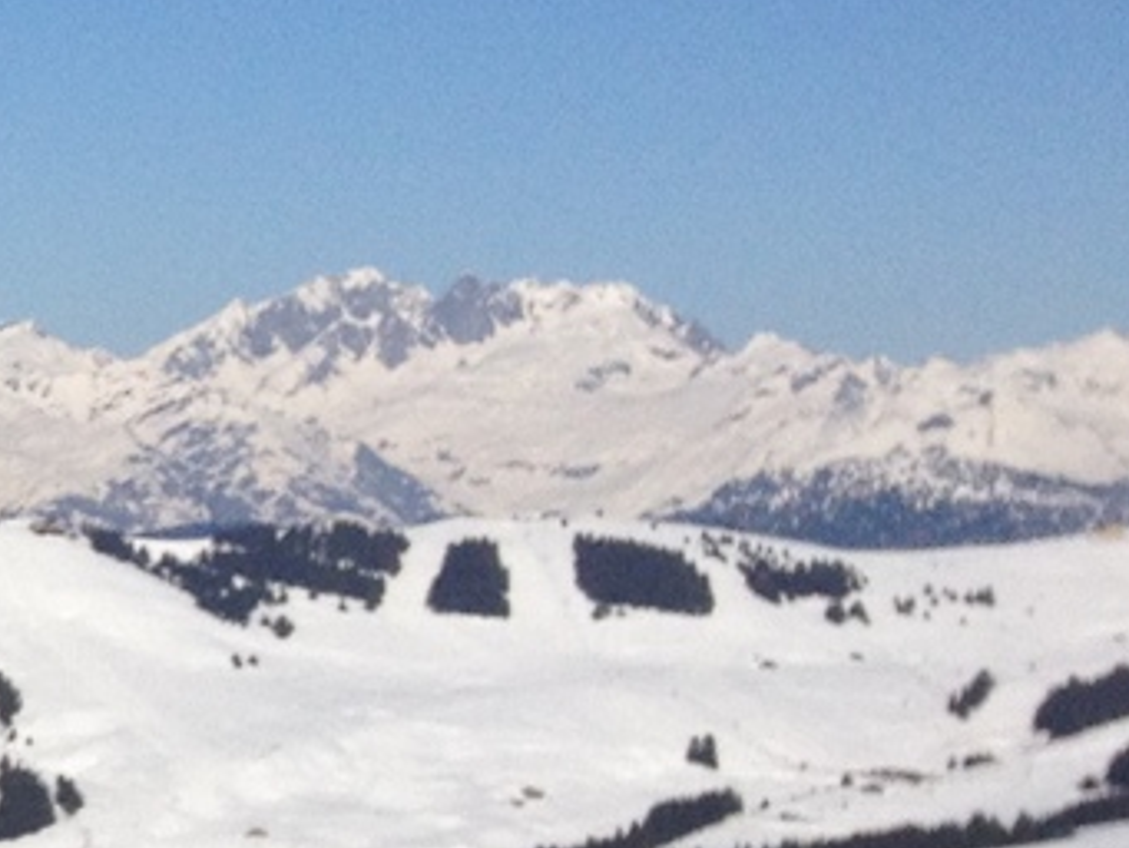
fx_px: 5351
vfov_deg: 9.0
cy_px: 785
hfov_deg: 10.6
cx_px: -1424
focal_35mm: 164
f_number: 2.4
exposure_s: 1/4608
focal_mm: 4.28
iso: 64
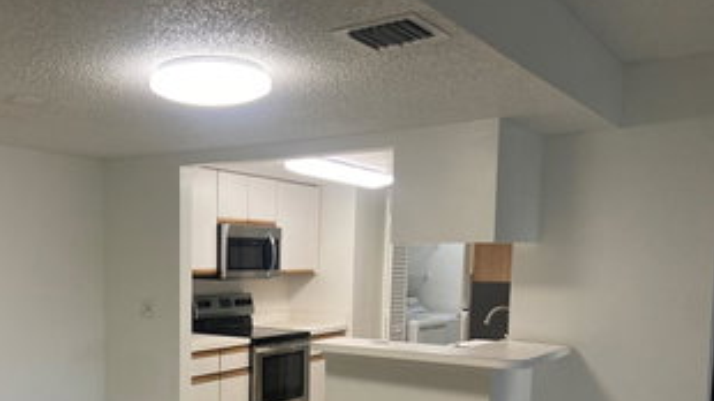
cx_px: 229
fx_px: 738
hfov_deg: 50.6
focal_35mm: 39
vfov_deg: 29.5
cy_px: 339
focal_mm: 4.25
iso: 125
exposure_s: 1/120
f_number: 1.8
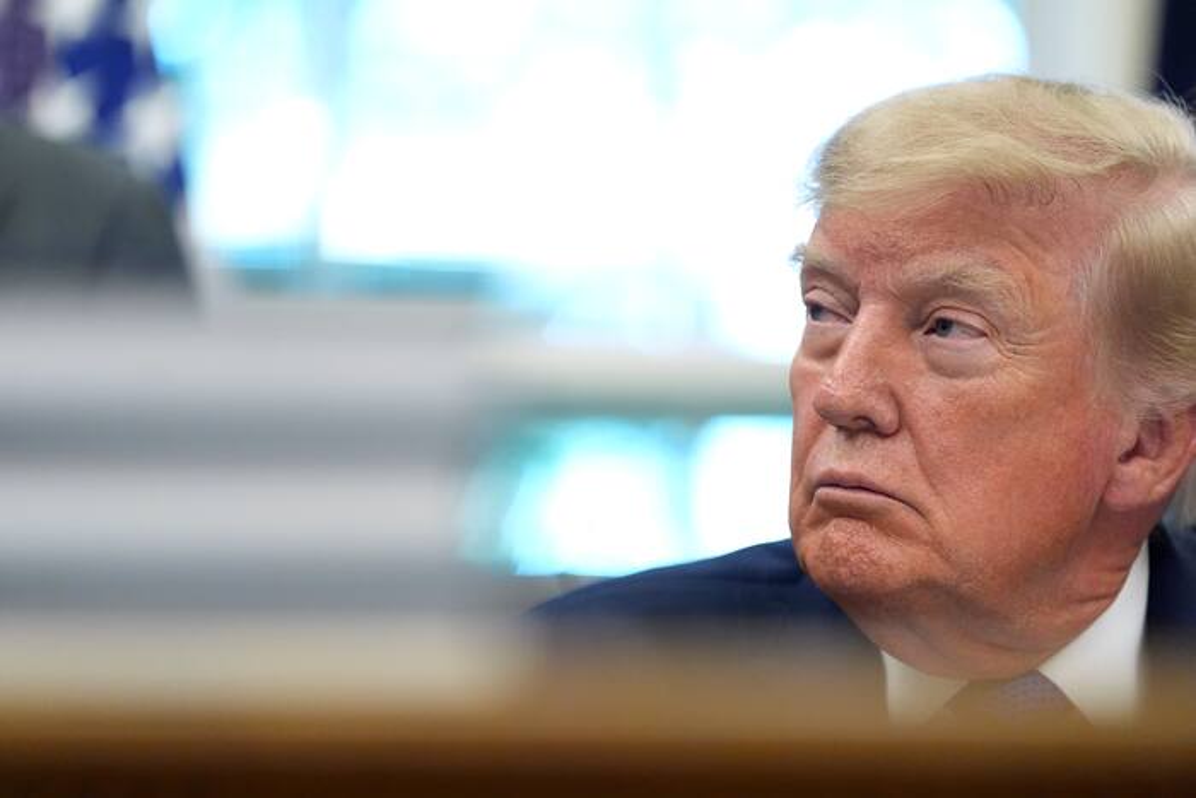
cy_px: 399
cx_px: 598
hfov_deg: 11.9
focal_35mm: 173
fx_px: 5748
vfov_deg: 7.9
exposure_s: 1/500
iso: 4000
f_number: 2.8
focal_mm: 173
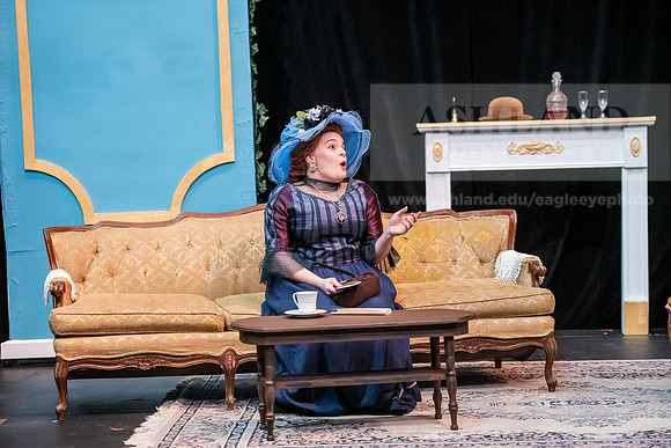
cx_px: 336
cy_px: 224
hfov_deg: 21.5
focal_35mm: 95
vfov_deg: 14.4
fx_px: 1771
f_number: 3.2
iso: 3200
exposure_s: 1/200
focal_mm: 95
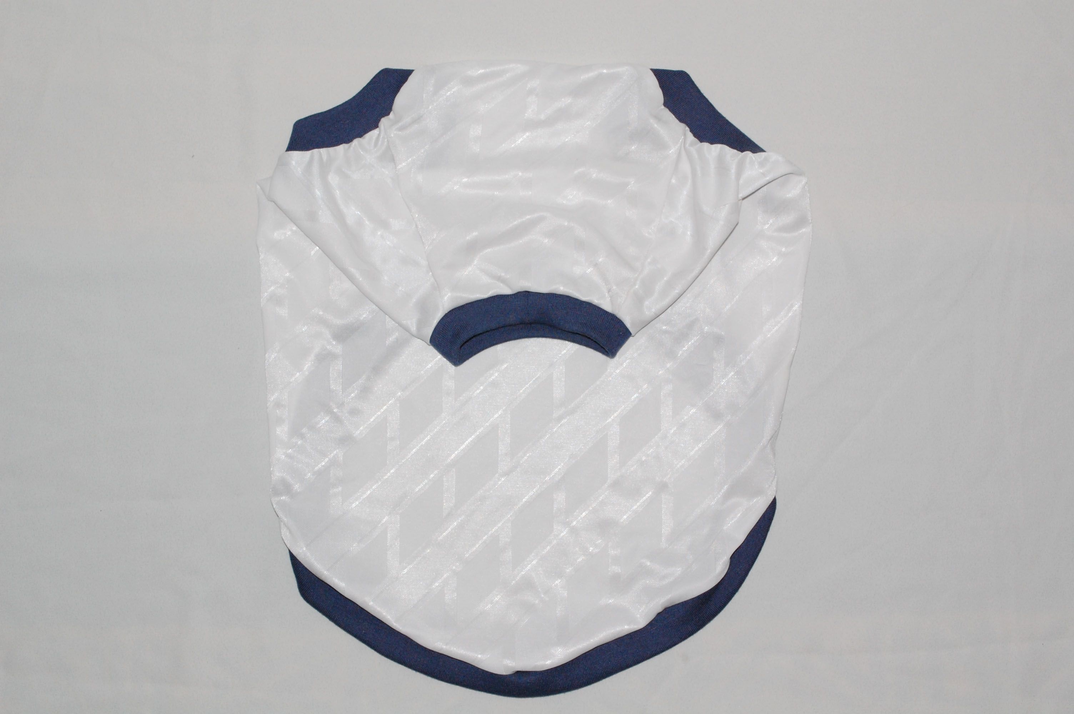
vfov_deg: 25.7
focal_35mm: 52
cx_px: 537
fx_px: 1565
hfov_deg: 37.9
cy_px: 357
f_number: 8
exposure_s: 1/60
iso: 800
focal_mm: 35
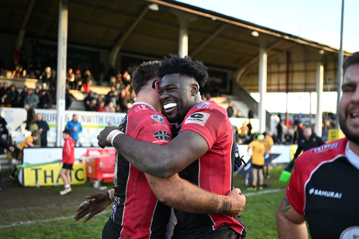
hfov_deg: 54.4
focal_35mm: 35
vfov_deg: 37.9
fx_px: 349
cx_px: 180
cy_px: 120
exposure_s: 1/2000
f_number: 1.8
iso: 1000
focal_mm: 35
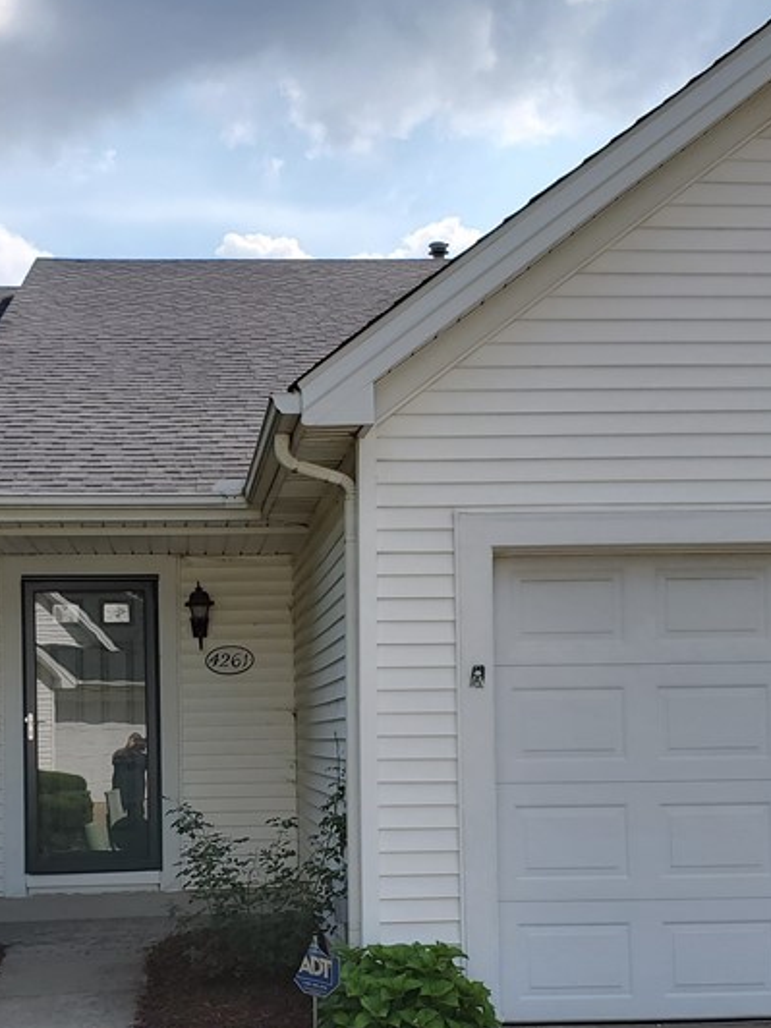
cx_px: 300
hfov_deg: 29.0
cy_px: 686
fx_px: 1485
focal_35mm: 50
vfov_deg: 37.8
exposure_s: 1/1804
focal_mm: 4.3
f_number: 2.4
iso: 50
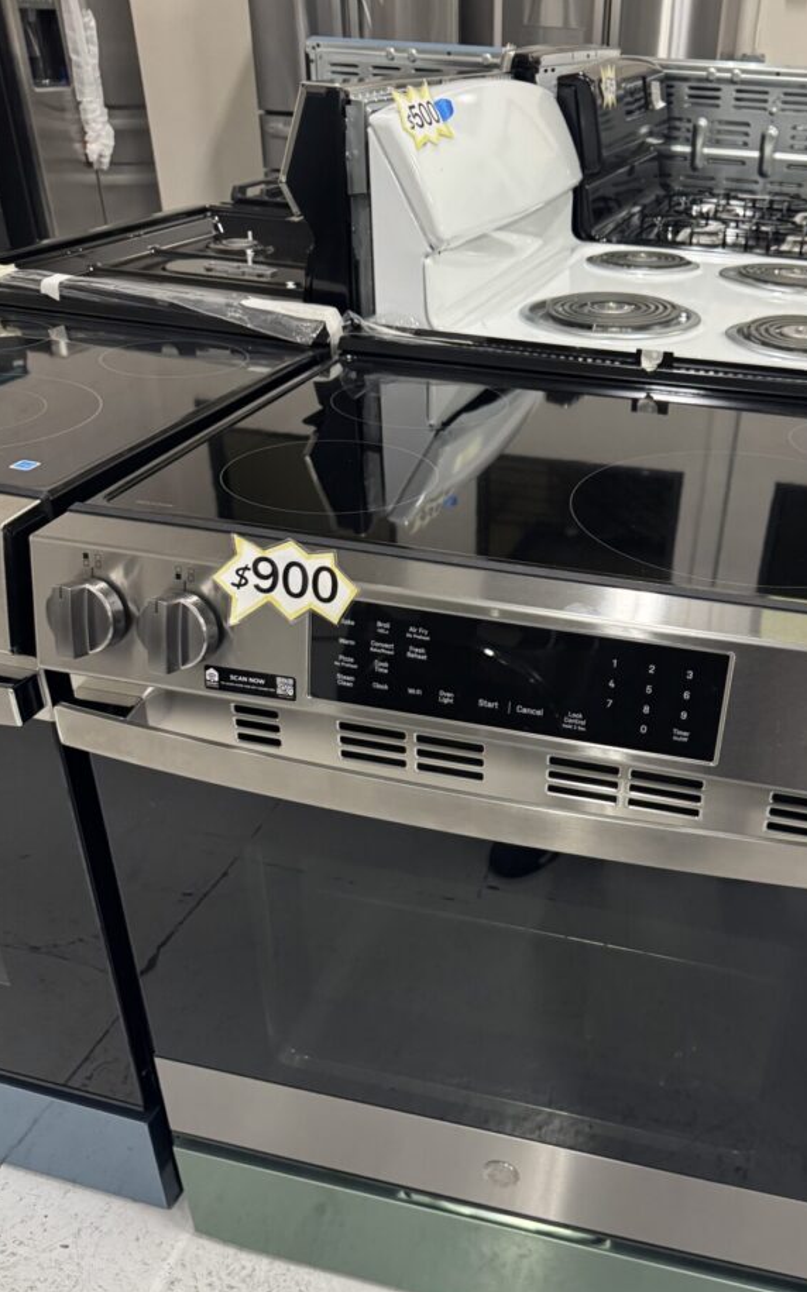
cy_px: 736
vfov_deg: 62.6
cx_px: 563
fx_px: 1056
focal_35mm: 30
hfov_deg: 41.1
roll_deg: -2.7
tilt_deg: -33.3
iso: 400
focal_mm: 6.76
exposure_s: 1/60
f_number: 1.78
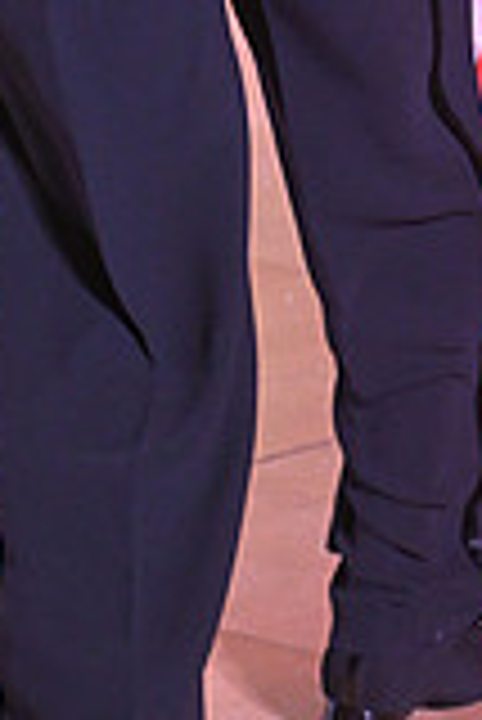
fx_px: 6893
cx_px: 552
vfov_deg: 5.9
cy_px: -567
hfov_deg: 4.0
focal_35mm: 344
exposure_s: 1/320
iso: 3200
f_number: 5
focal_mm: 95
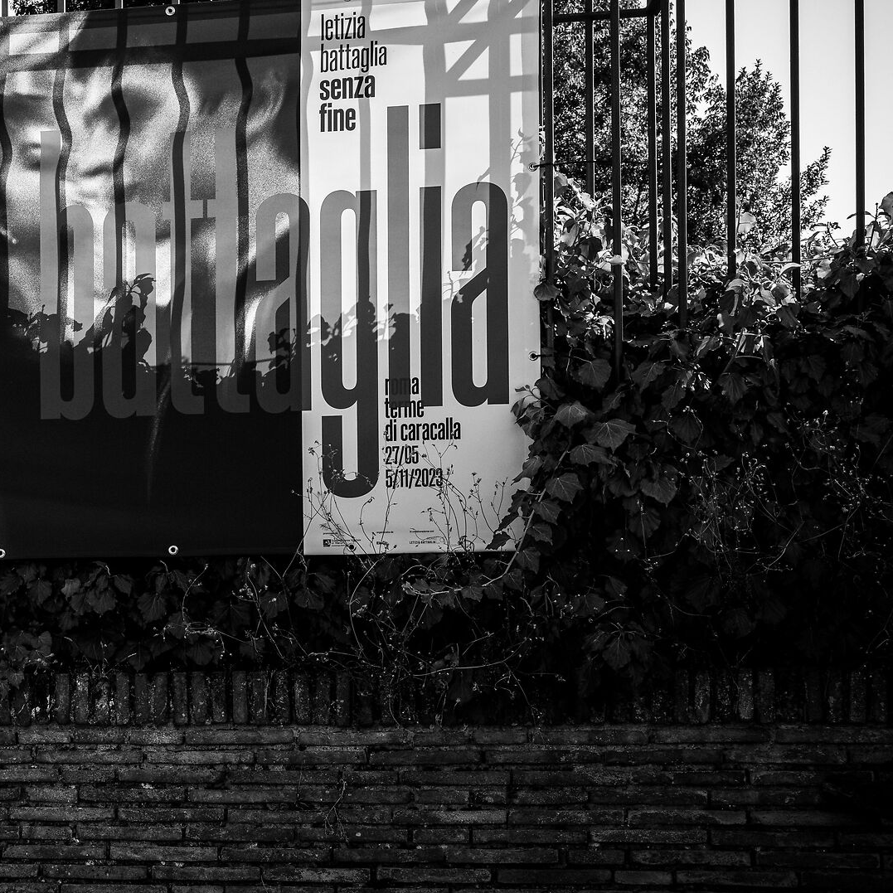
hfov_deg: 30.0
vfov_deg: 32.1
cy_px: 370
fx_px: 1547
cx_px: 4
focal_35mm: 53
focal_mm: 28
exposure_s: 1/500
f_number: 8
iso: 200
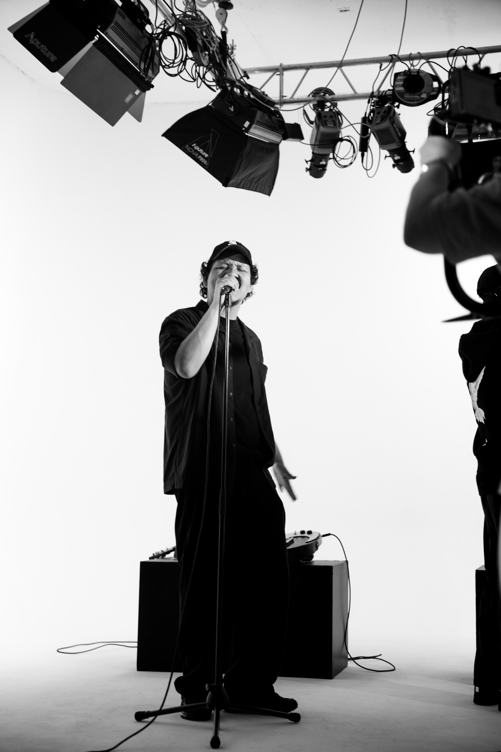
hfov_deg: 22.3
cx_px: 250
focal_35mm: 61
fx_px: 1269
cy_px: 376
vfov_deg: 33.0
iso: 160
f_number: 2.8
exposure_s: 1/160
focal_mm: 60.8
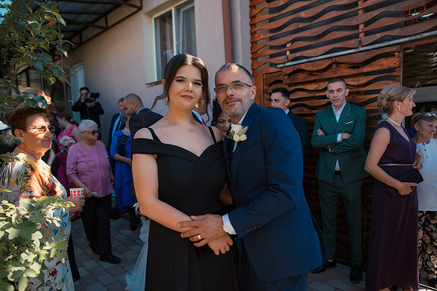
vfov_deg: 53.1
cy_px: 146
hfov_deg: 73.8
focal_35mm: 24
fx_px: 291
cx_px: 218
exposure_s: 1/250
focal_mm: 24
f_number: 3.5
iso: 200
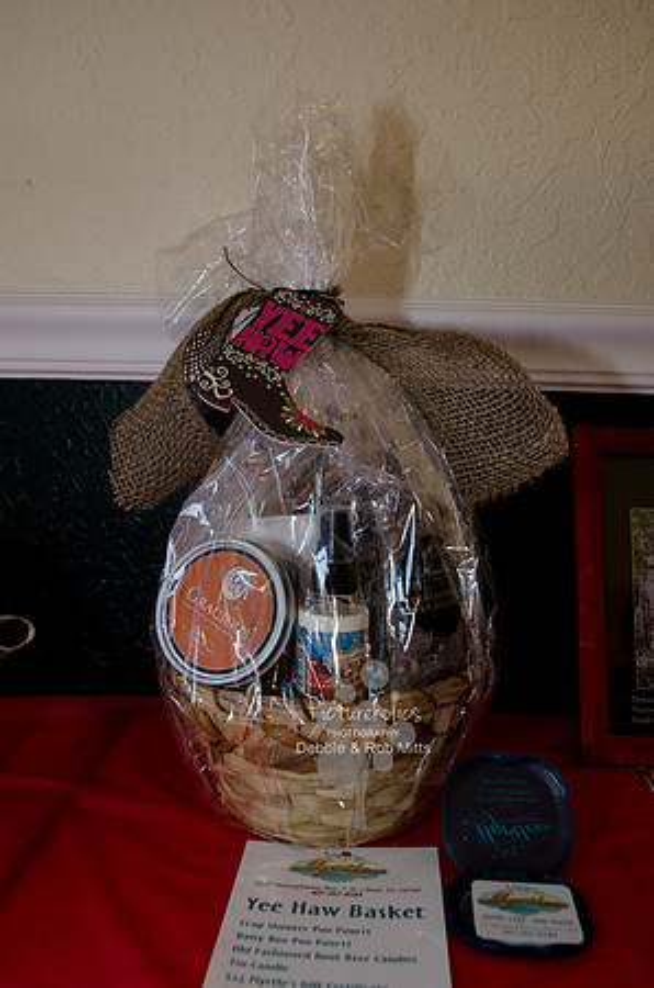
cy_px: 494
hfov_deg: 38.2
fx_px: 944
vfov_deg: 55.2
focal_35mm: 34
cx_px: 327
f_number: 5.6
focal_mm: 23
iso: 400
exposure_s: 1/60
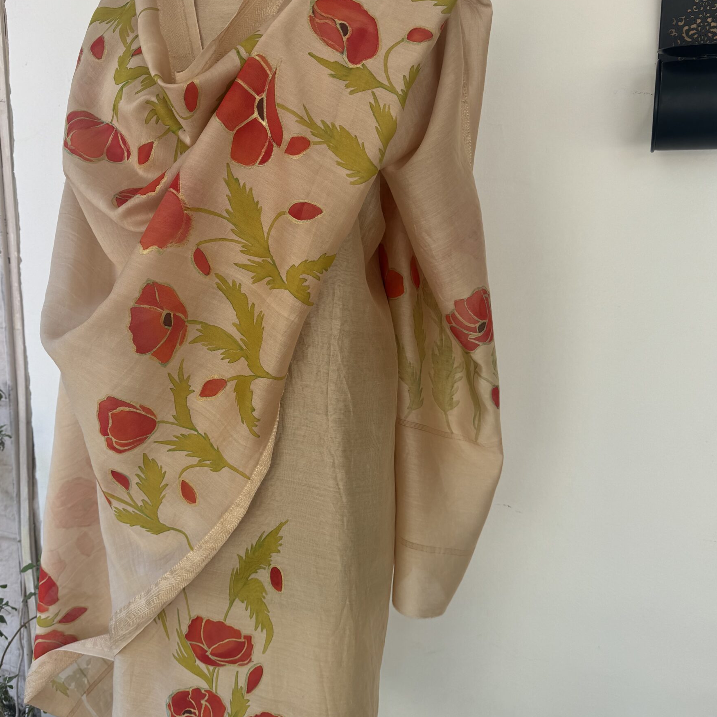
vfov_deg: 52.5
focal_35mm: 31
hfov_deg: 52.5
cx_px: 333
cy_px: 348
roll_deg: -0.2
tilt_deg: -10.6
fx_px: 726
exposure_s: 1/364
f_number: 1.78
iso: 80
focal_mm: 6.76
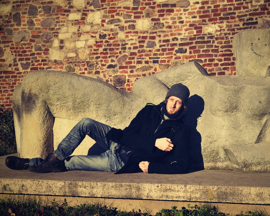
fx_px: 440
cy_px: 107
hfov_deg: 34.1
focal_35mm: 55
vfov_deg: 27.6
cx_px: 159
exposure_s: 1/640
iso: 640
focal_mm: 32
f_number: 8
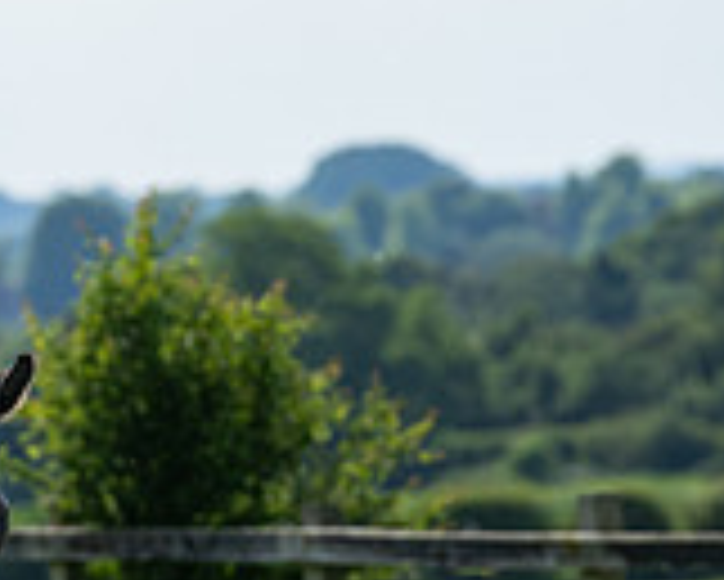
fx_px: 14365
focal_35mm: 670
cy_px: 437
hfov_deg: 2.9
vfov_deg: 2.3
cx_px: -316
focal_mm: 135
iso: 200
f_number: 5
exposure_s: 1/1250
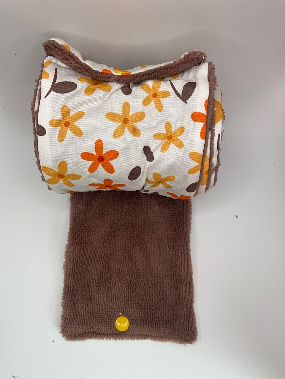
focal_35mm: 29
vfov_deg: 61.7
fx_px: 318
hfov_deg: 48.2
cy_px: 190
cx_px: 142
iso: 25
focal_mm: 3
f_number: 1.8
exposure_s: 1/322
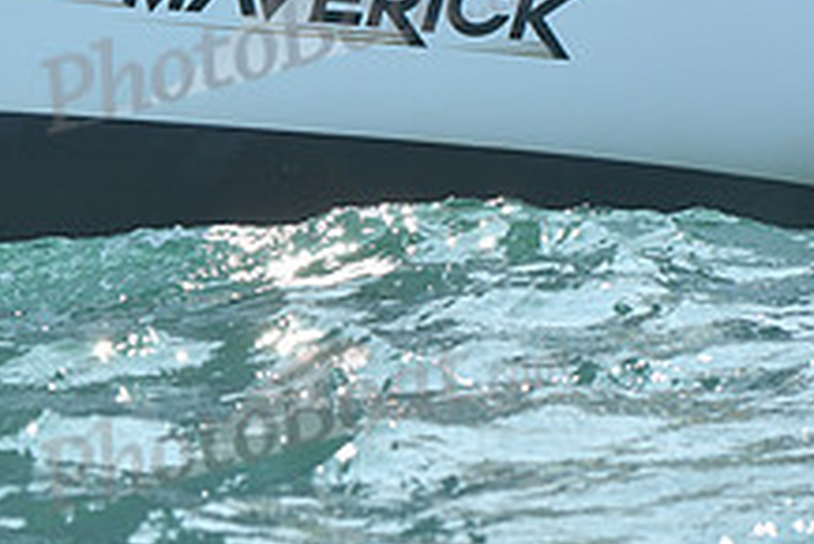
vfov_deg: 5.7
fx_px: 5453
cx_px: -150
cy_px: -107
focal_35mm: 241
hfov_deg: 8.5
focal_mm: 90
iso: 320
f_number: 4.5
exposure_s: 1/640
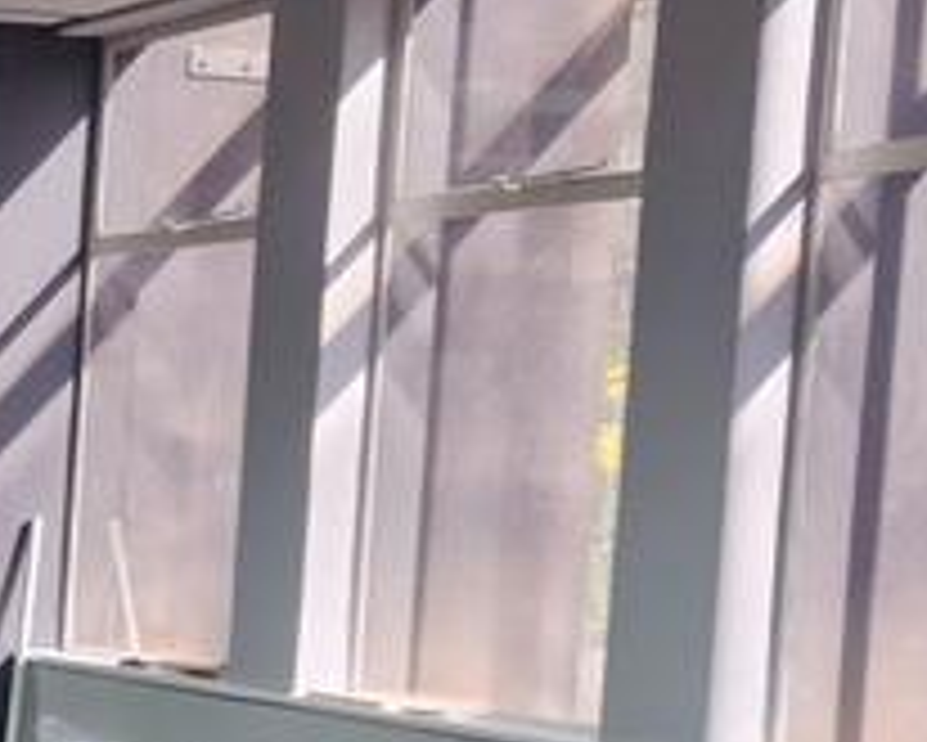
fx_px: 2388
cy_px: 616
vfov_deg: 17.5
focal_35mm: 87
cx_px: -760
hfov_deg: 17.6
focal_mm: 5.54
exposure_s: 1/100
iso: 250
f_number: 1.8
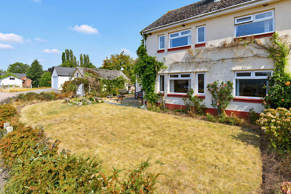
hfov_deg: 92.9
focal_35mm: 17
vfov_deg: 70.2
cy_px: 85
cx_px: 162
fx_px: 137
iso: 250
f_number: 11
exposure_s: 1/500
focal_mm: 14
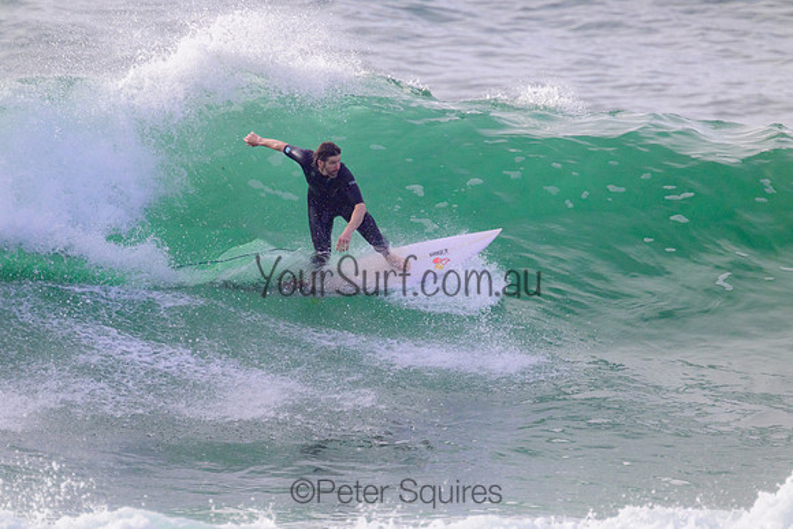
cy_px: 264
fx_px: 17626
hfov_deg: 2.6
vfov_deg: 1.7
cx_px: 396
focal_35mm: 800
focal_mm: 800
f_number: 11
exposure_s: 1/2000
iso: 1400
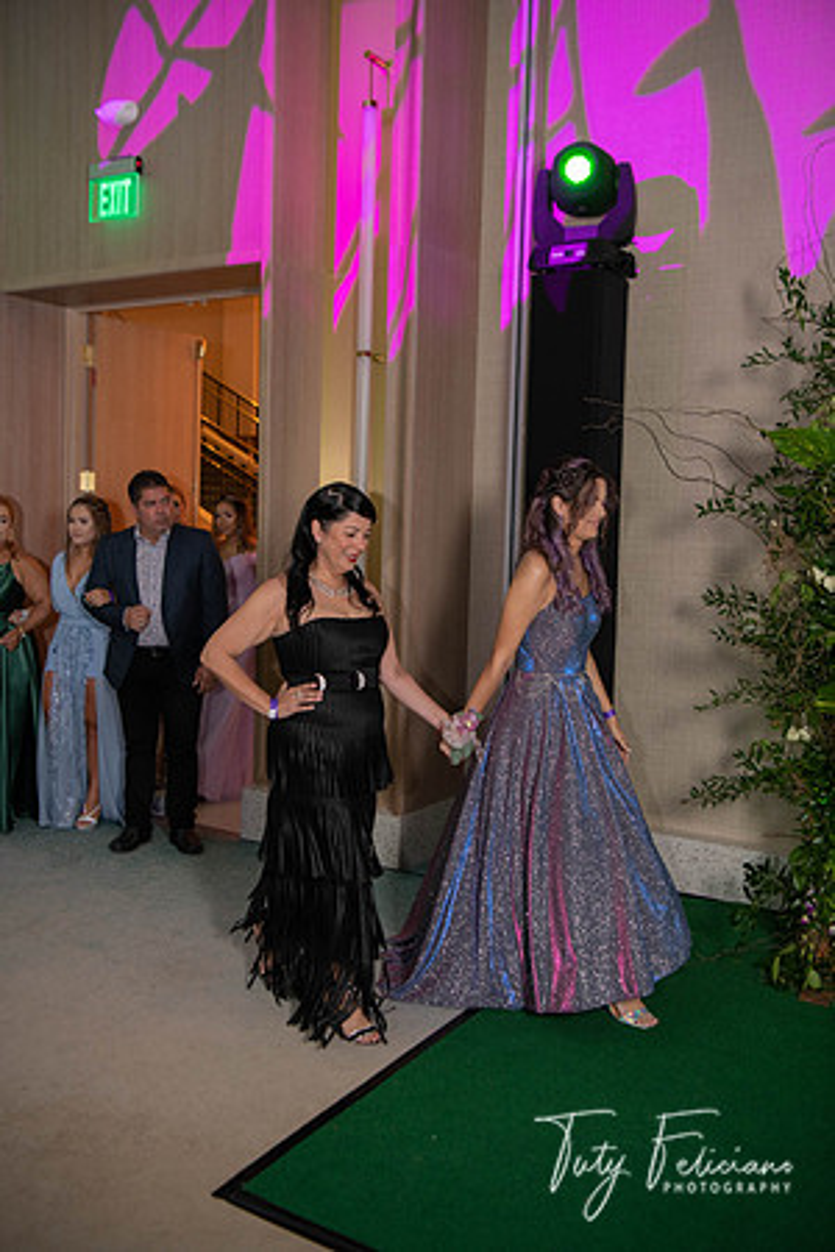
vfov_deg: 55.8
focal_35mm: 34
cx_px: 418
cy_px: 626
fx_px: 1183
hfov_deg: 38.9
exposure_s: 1/80
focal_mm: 34
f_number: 3.5
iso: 500
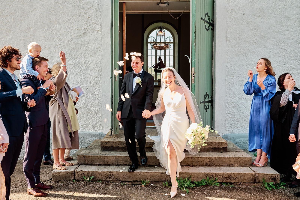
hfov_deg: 54.4
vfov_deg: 37.9
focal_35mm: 35
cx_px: 150
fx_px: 292
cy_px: 100
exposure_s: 1/75
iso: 125
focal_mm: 23
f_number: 5.6
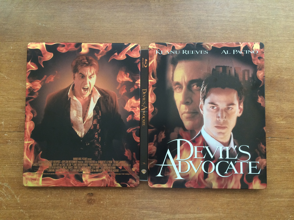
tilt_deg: -87.7
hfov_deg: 61.7
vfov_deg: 48.2
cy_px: 110
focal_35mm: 29
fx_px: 246
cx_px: 147
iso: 125
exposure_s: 1/30
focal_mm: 4.15
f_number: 2.2
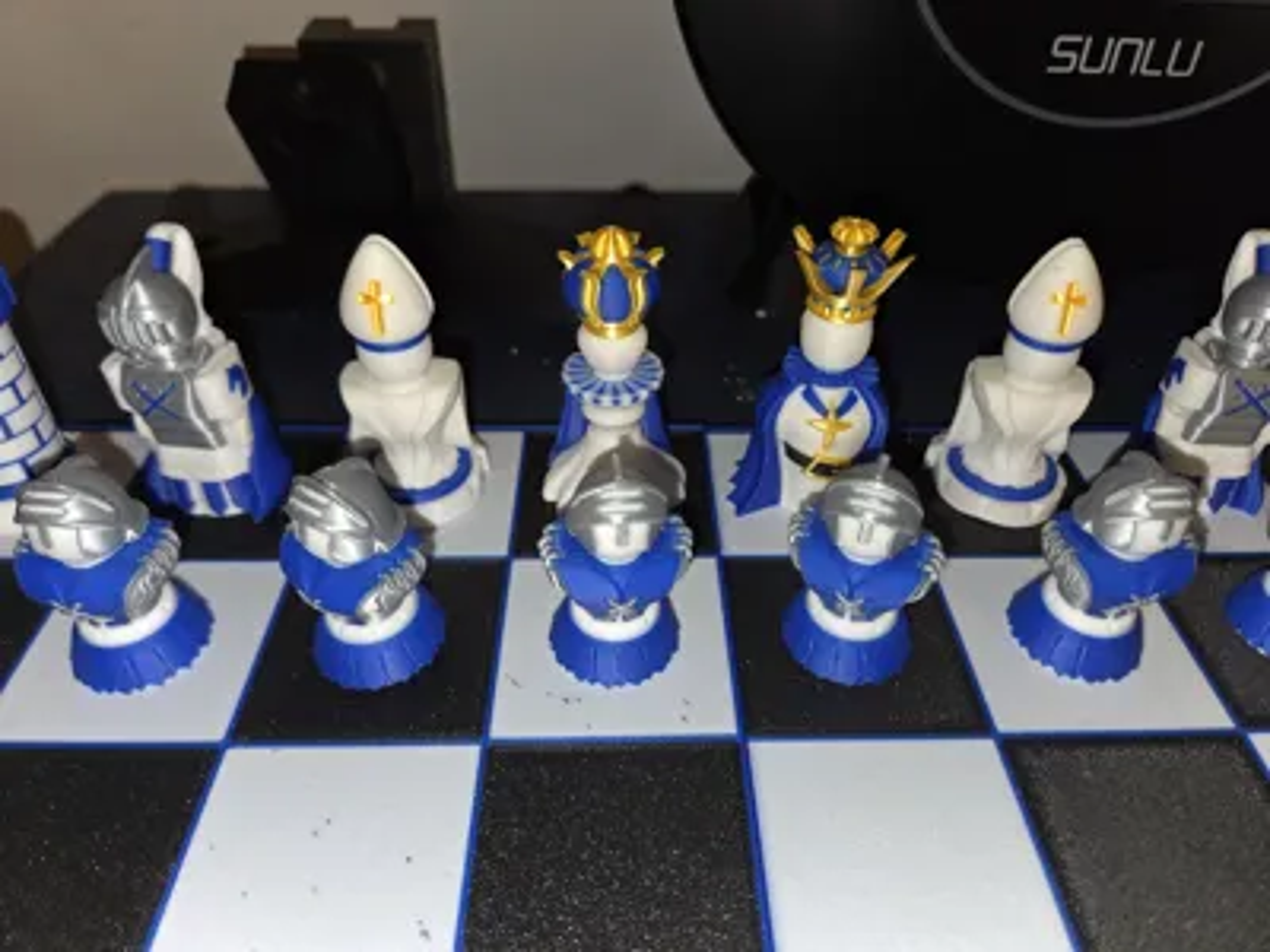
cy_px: 476
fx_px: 844
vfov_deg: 58.9
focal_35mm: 23
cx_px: 635
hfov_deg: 73.9
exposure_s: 1/32.3
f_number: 1.8
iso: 1600
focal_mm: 5.4
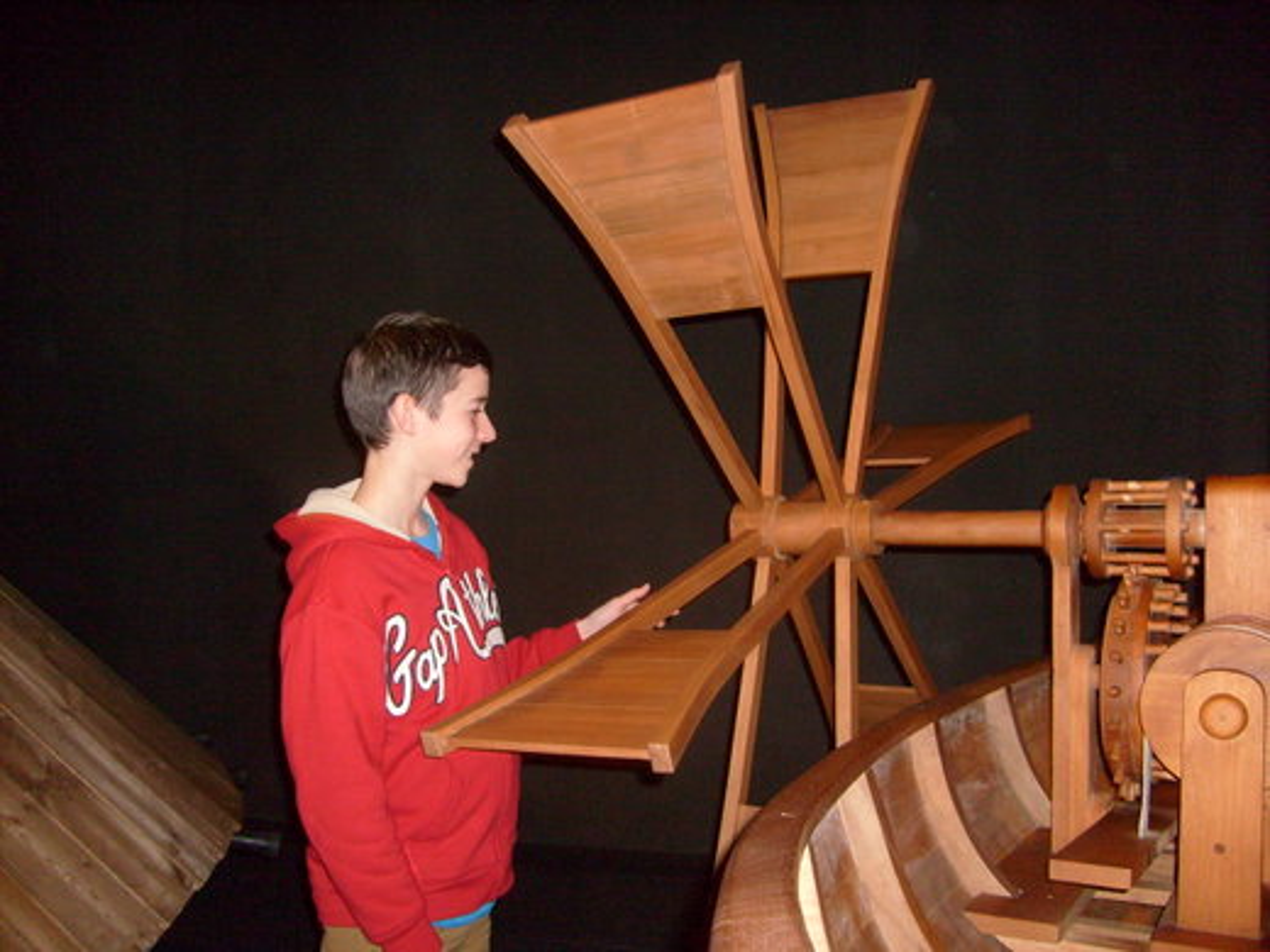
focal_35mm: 35
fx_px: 1284
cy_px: 476
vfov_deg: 40.7
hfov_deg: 52.6
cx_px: 635
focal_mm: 5.8
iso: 100
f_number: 2.8
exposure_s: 1/45
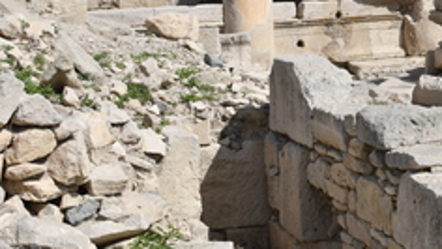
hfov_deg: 23.7
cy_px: 22
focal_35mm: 88
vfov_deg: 13.6
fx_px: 1032
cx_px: 371
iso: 200
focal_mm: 30
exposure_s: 1/500
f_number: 11
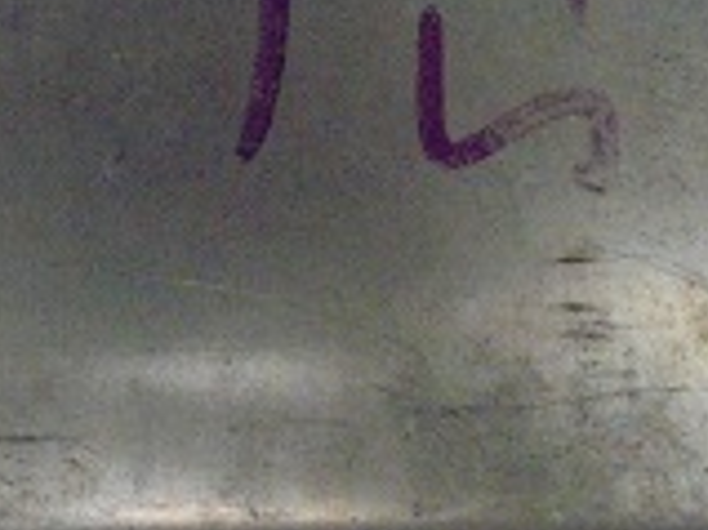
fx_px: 1737
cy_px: -158
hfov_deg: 22.1
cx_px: -16
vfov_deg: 16.4
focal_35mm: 85
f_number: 3.5
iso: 1000
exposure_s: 1/250
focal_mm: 4.6
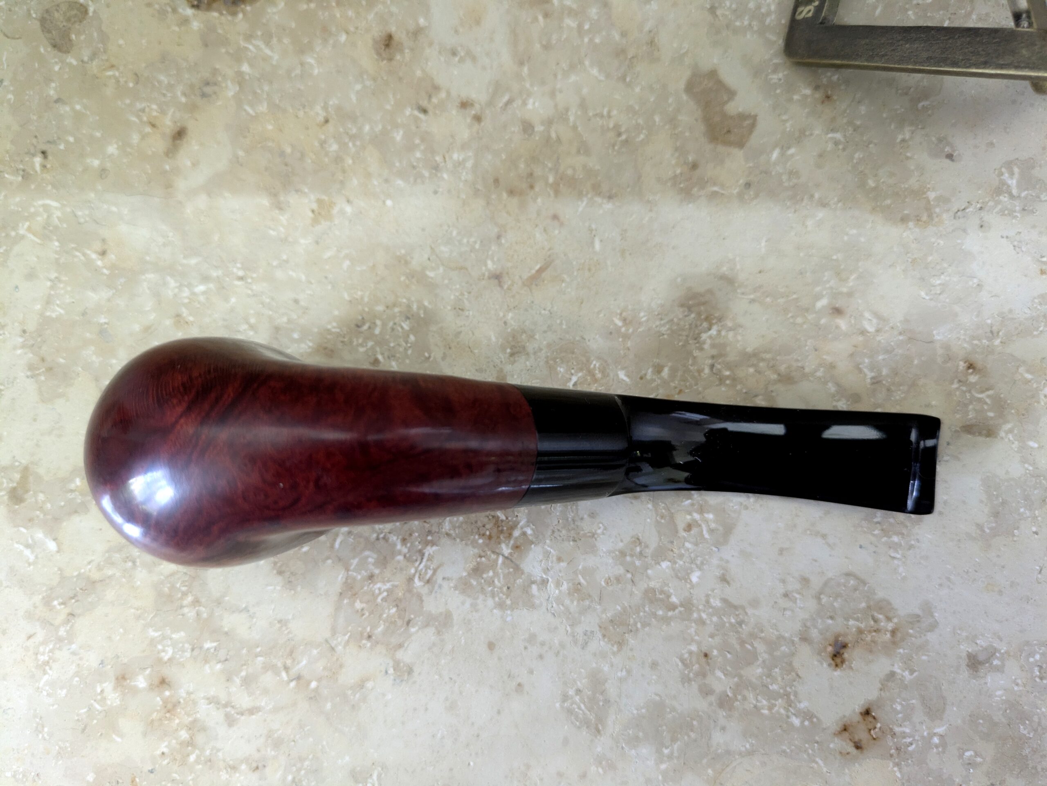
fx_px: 756
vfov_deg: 54.9
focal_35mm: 25
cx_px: 524
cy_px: 393
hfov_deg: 69.4
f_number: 1.89
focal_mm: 5.43
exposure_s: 1/25
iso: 270
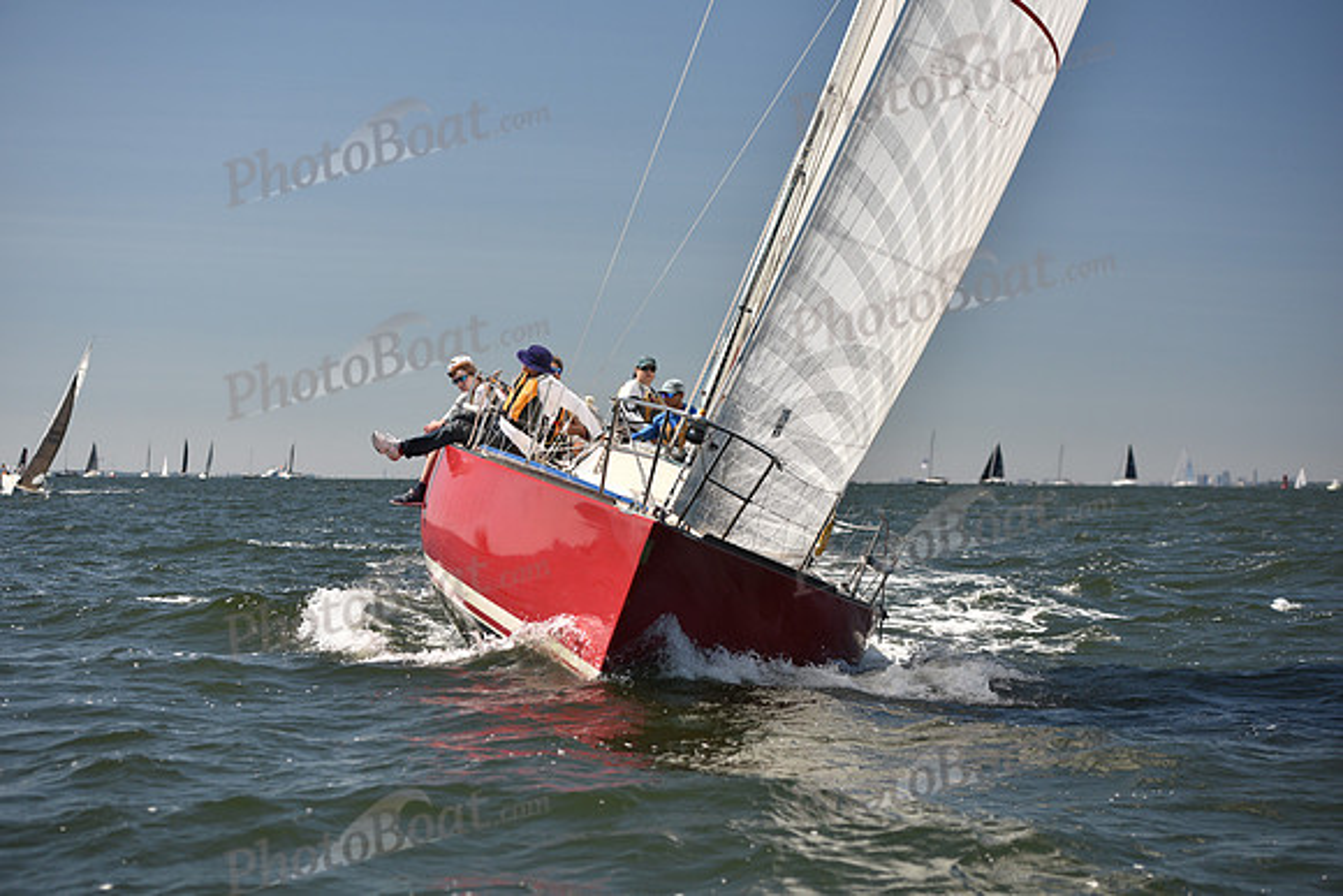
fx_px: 2985
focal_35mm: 80
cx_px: 672
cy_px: 448
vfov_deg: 17.1
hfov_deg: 25.4
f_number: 3.5
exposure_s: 1/1250
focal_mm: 80
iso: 250
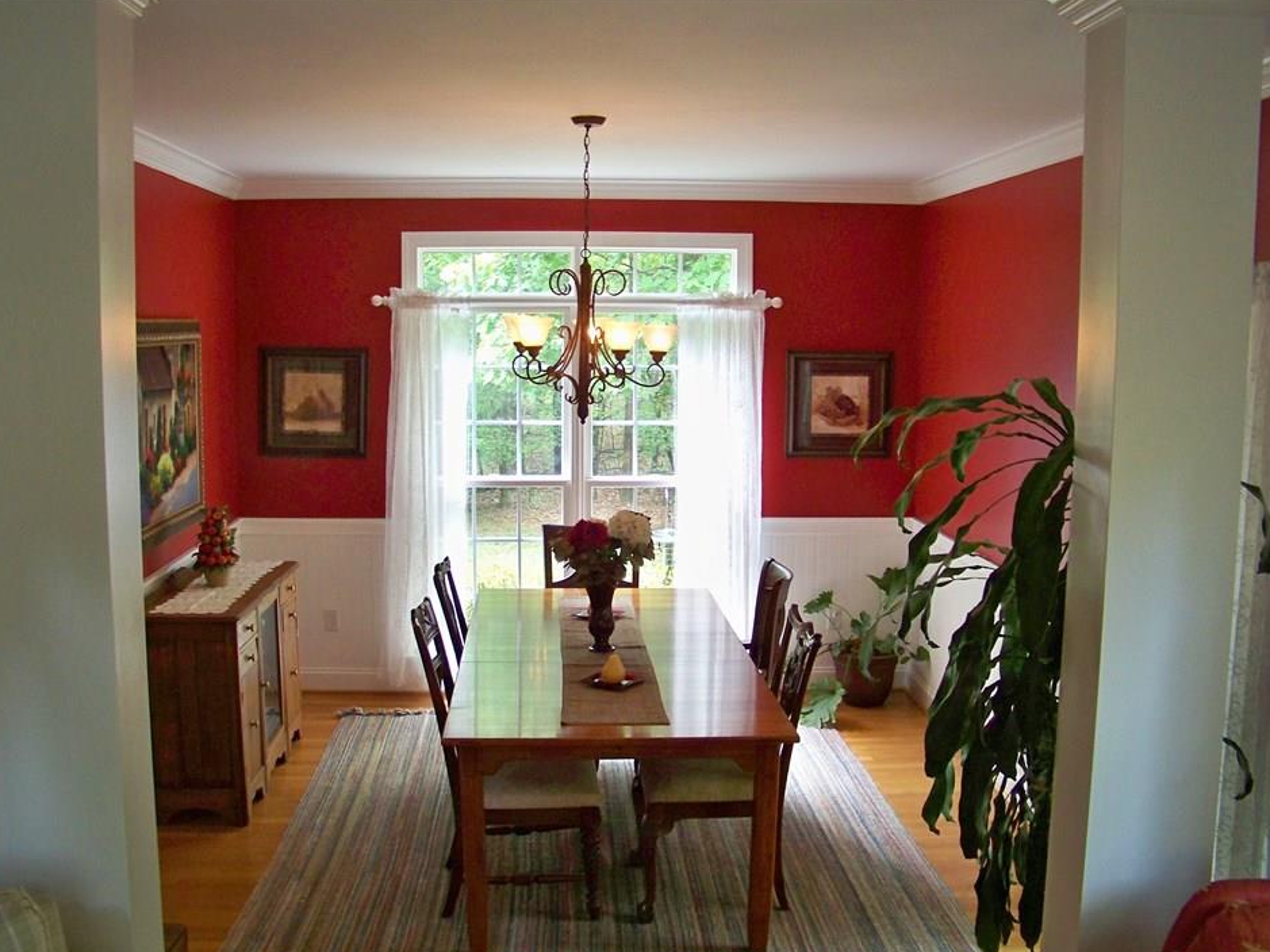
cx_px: 591
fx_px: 1321
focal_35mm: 36
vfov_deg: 39.6
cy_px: 513
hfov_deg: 51.3
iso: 250
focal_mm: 5.85
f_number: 2.8
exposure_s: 1/40
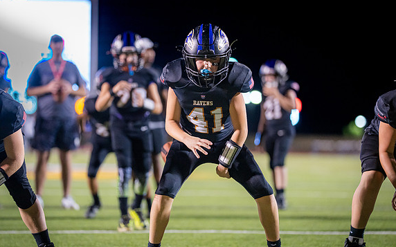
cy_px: 123
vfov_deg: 8.5
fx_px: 1661
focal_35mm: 154
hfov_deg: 13.6
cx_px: 189
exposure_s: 1/1000
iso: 1600
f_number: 1.8
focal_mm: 135
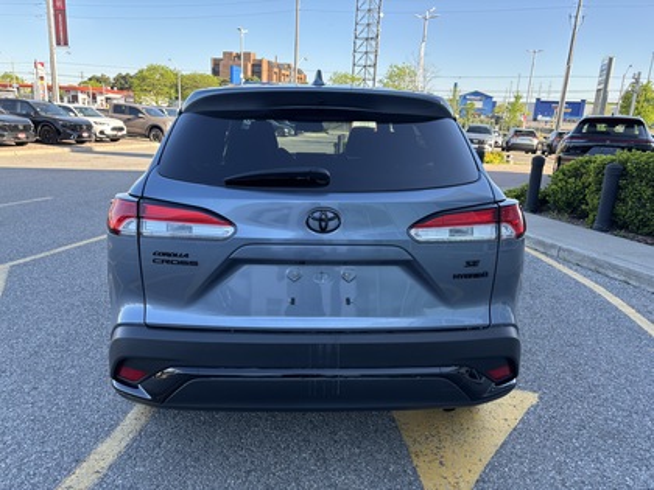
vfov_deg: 53.1
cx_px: 327
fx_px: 491
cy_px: 245
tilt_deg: -16.4
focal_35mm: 26
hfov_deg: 67.3
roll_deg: -3.0
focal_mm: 5.96
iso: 50
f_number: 1.6
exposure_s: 1/416
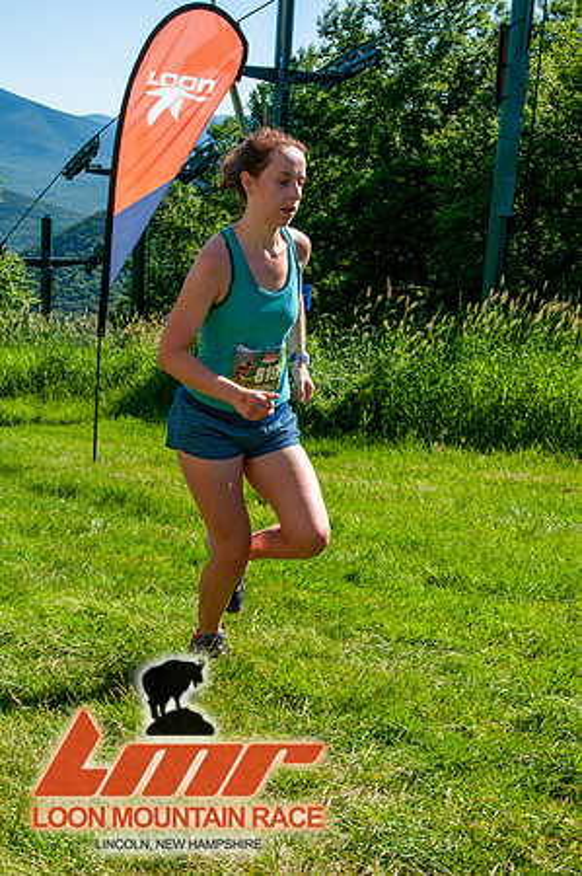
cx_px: 291
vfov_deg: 38.9
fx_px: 1240
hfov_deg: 26.4
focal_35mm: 51
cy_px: 438
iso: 200
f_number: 8
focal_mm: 34
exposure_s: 1/320
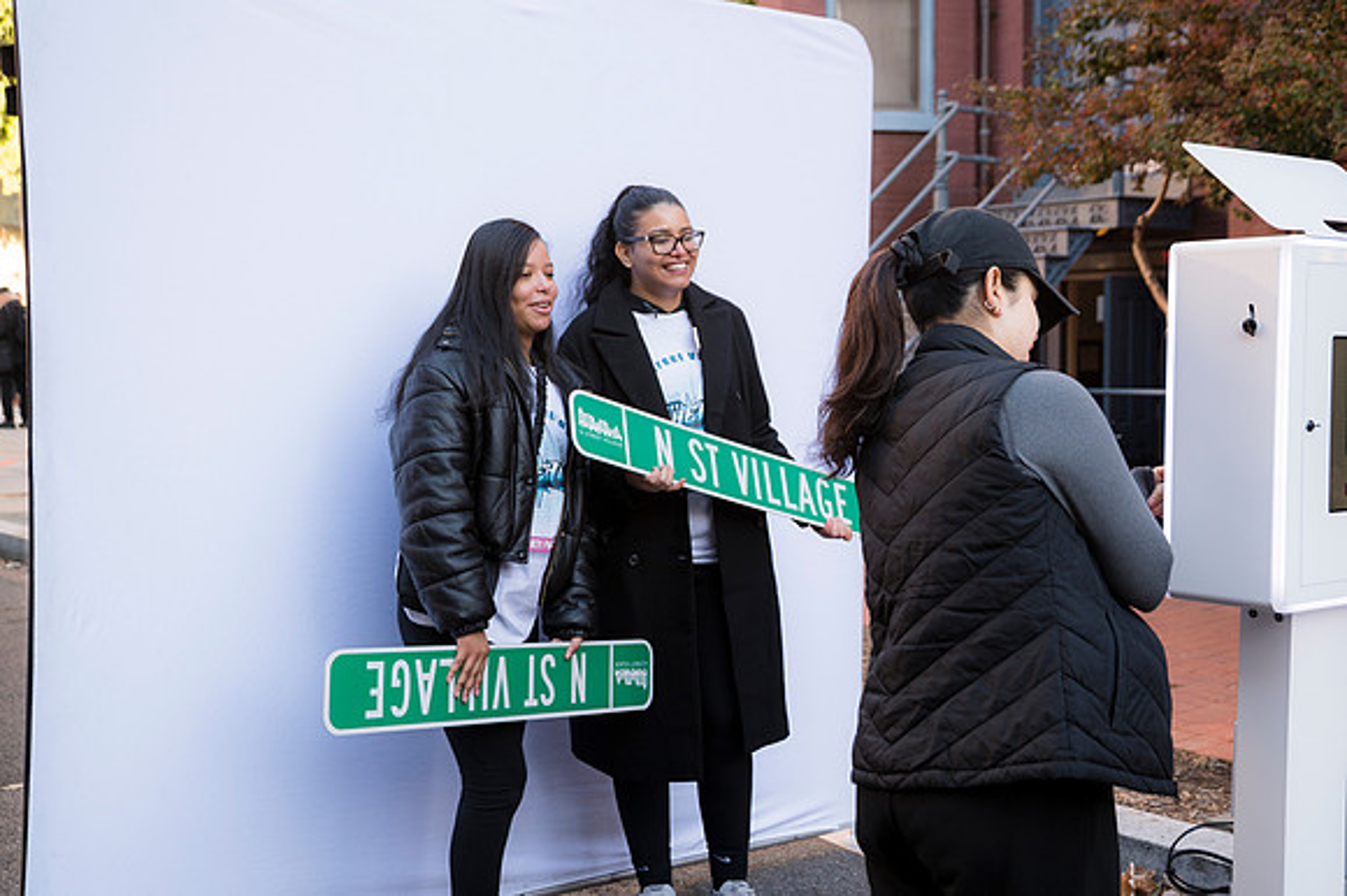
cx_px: 674
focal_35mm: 42
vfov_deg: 31.9
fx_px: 1571
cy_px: 448
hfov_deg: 46.4
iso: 280
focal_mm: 42
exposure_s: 1/250
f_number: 4
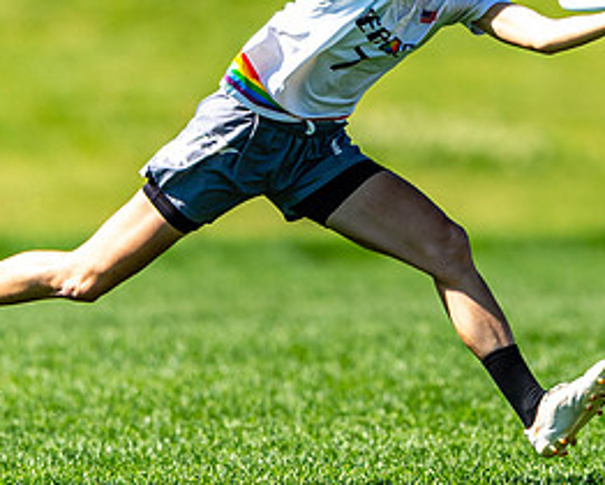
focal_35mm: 1474
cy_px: 86
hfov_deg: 1.3
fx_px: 26413
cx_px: 546
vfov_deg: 1.1
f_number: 2.8
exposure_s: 1/2500
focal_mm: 400
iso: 100
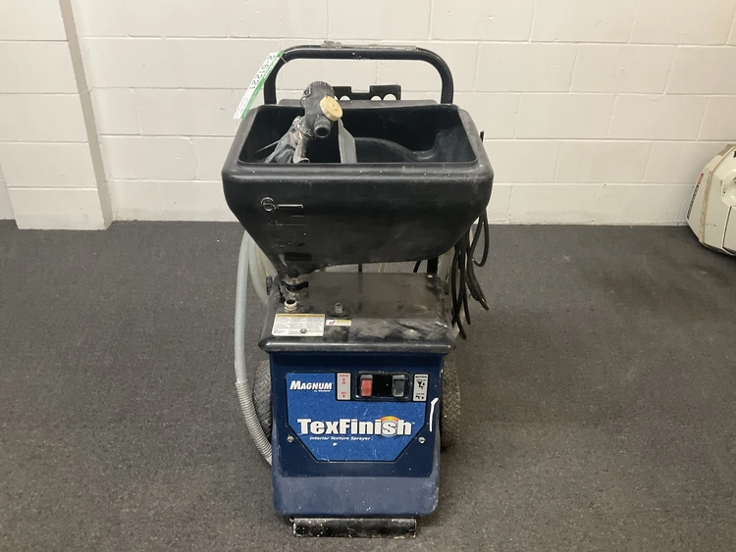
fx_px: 617
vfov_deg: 48.3
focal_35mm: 29
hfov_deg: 61.6
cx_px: 368
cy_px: 276
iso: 250
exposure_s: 1/40
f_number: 1.8
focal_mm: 3
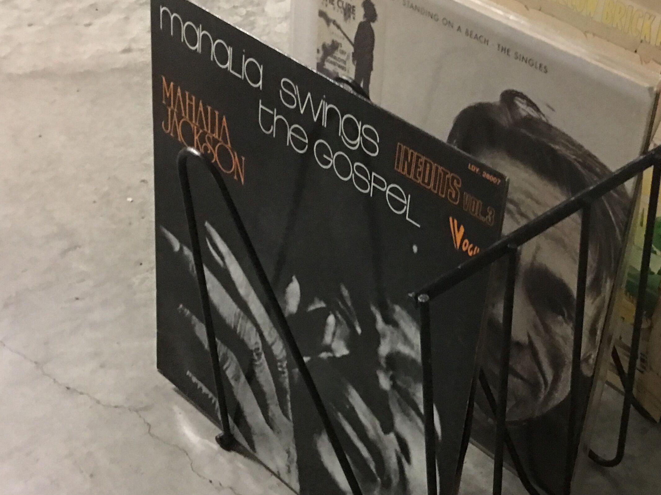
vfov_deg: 26.5
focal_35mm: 55
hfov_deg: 33.7
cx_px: 552
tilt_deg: -36.9
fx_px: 1050
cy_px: 268
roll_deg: -2.4
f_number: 2.2
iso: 125
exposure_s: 1/4
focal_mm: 4.15
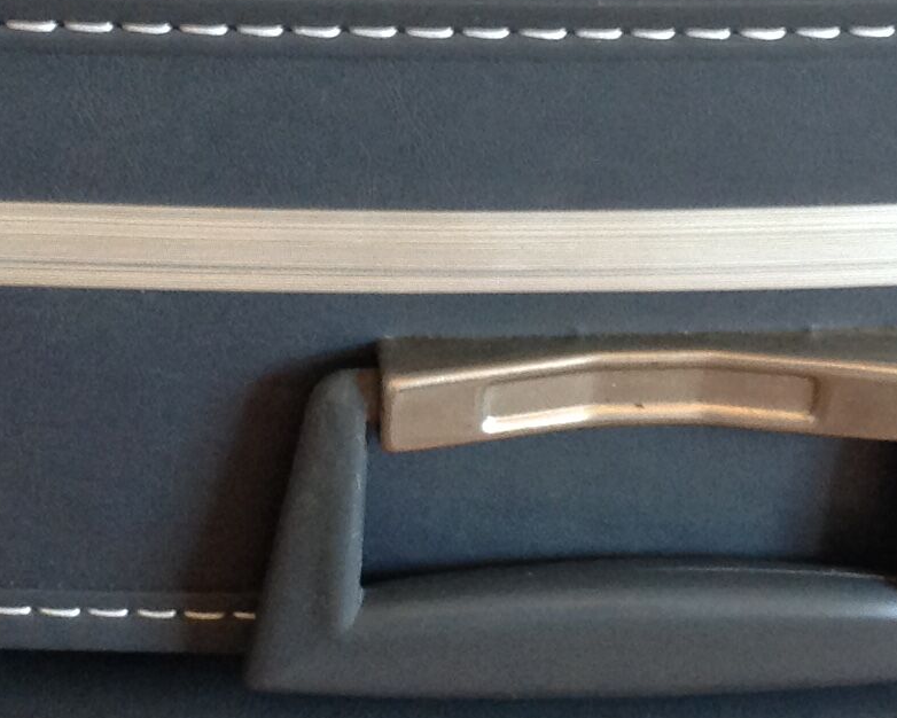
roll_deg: -4.4
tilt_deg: -32.6
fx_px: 3001
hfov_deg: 17.0
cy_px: 139
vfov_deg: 13.6
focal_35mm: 113
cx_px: 419
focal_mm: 4.28
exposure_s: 1/15
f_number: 2.4
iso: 200
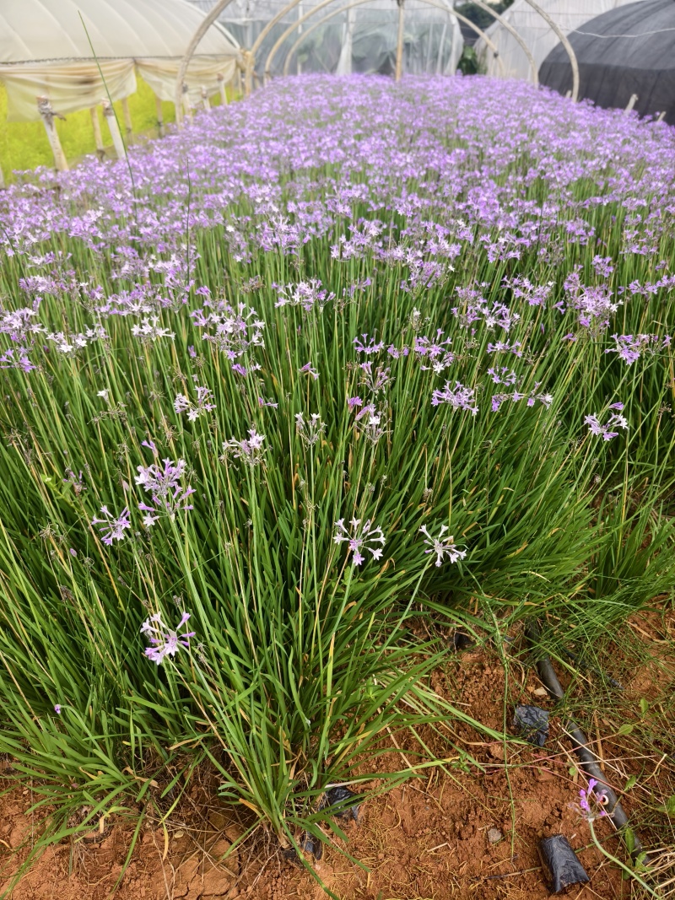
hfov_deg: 58.9
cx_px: 338
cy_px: 450
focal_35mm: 23
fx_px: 598
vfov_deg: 73.9
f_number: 1.75
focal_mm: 8.67
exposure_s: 1/363
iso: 50
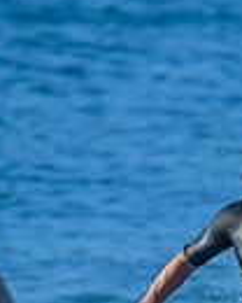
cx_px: 241
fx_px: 35740
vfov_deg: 0.5
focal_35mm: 3992
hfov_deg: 0.4
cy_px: 429
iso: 500
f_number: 6.3
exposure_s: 1/2000
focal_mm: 800
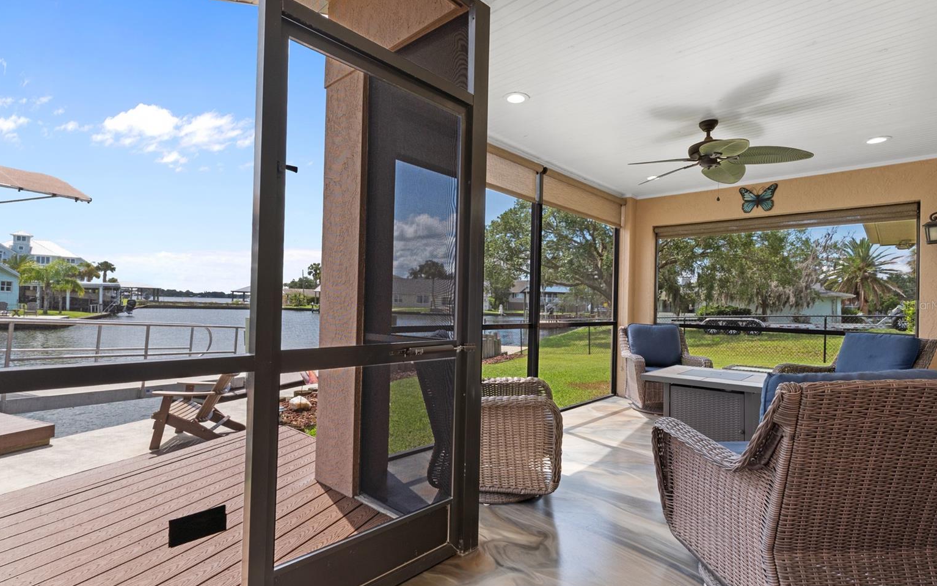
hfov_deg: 92.6
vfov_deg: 66.4
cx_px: 465
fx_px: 448
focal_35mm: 18
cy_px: 305
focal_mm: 11
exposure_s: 1/25
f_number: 8
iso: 250
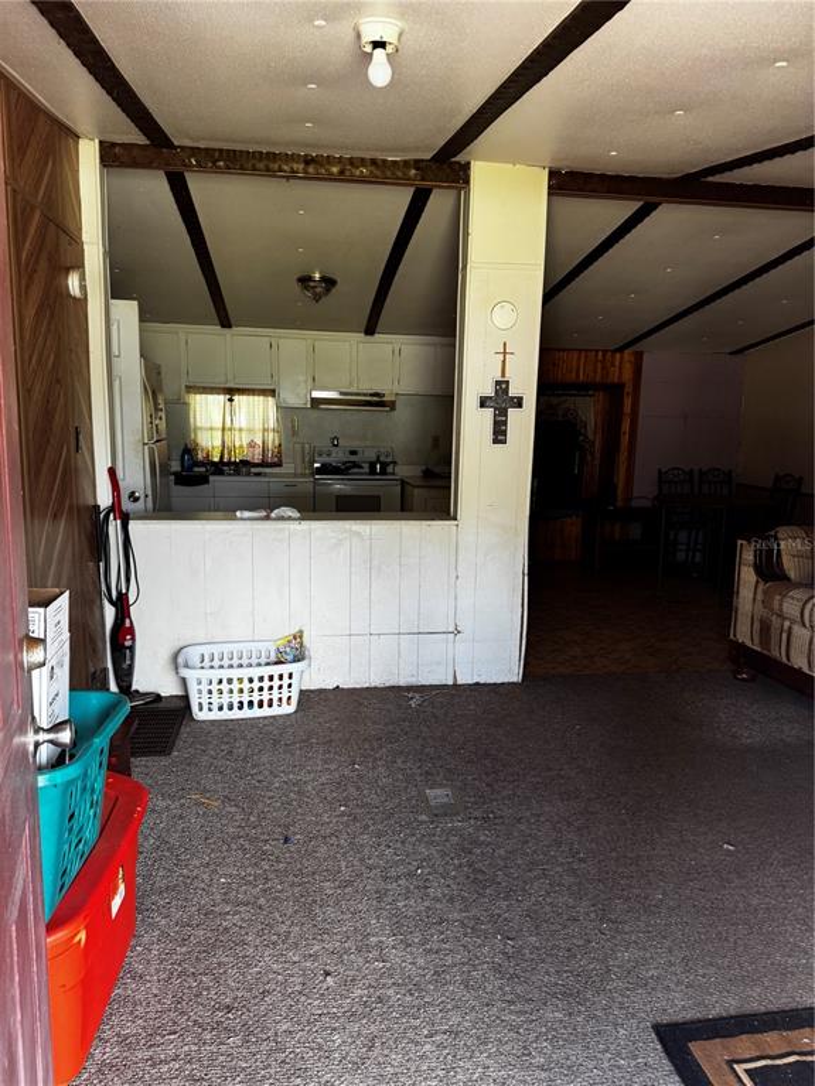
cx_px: 408
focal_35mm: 24
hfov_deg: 56.8
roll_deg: -1.2
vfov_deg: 71.6
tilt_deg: -11.2
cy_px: 543
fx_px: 753
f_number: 1.78
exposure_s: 1/121
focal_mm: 6.76
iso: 200
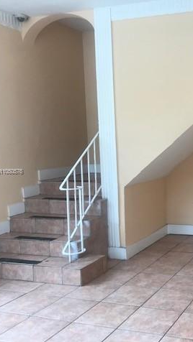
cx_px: 209
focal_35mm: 41
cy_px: 172
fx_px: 373
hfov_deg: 26.8
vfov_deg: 49.4
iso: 32
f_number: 1.8
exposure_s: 1/120
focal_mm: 3.99
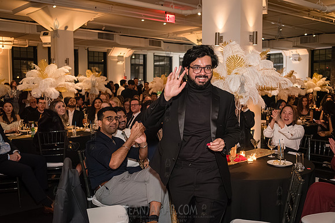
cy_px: 111
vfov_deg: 35.6
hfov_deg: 51.4
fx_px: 348
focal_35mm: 37
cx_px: 161
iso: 8000
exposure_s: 1/250
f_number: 3.2
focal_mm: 35
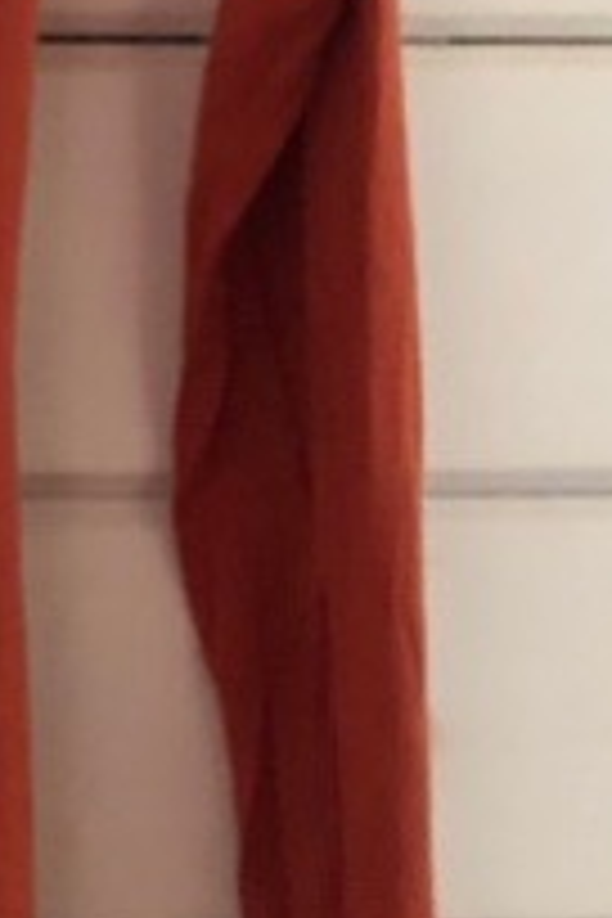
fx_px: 3646
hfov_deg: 8.9
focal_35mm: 143
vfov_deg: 13.9
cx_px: -702
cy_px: -194
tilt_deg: +0.8
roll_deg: -0.1
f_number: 1.8
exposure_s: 1/4
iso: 125
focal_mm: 3.99
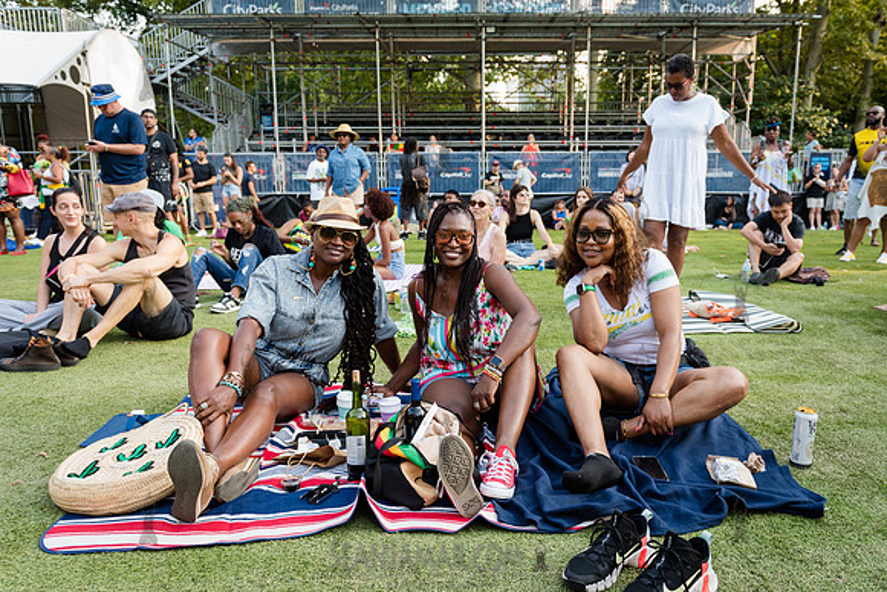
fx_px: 658
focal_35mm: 27
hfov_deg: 67.8
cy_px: 309
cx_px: 485
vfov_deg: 48.4
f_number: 3.5
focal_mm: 24
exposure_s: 1/200
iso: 500
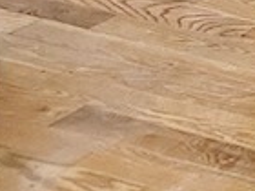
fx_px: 1370
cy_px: -420
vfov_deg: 7.0
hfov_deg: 8.5
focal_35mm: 186
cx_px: 812
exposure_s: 1/60
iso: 80
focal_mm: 4.25
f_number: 1.8
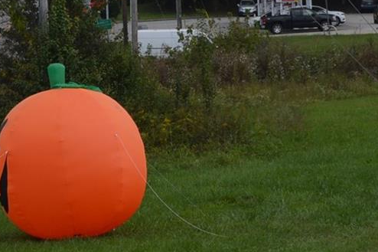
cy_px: -71
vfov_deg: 6.8
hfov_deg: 10.3
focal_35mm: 199
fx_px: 2089
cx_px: 160
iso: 100
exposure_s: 1/250
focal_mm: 32
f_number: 8
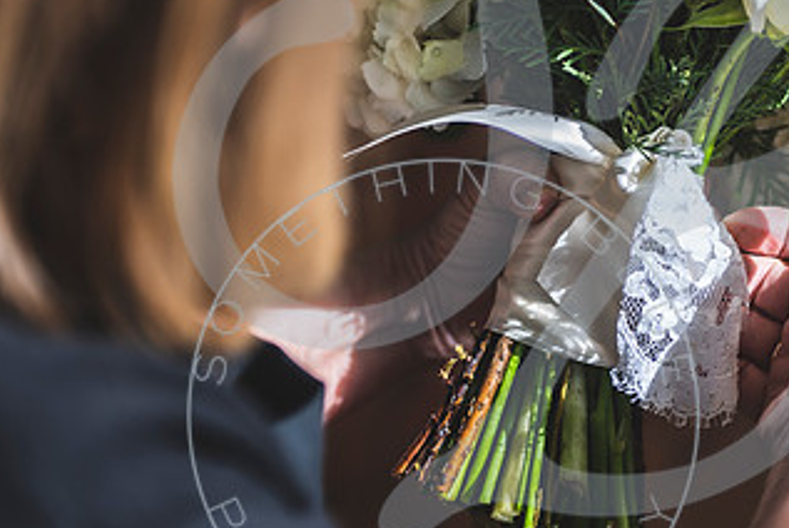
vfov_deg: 10.7
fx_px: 2808
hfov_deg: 15.9
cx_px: 567
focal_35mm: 128
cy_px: 205
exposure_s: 1/800
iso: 100
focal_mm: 70
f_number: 2.8
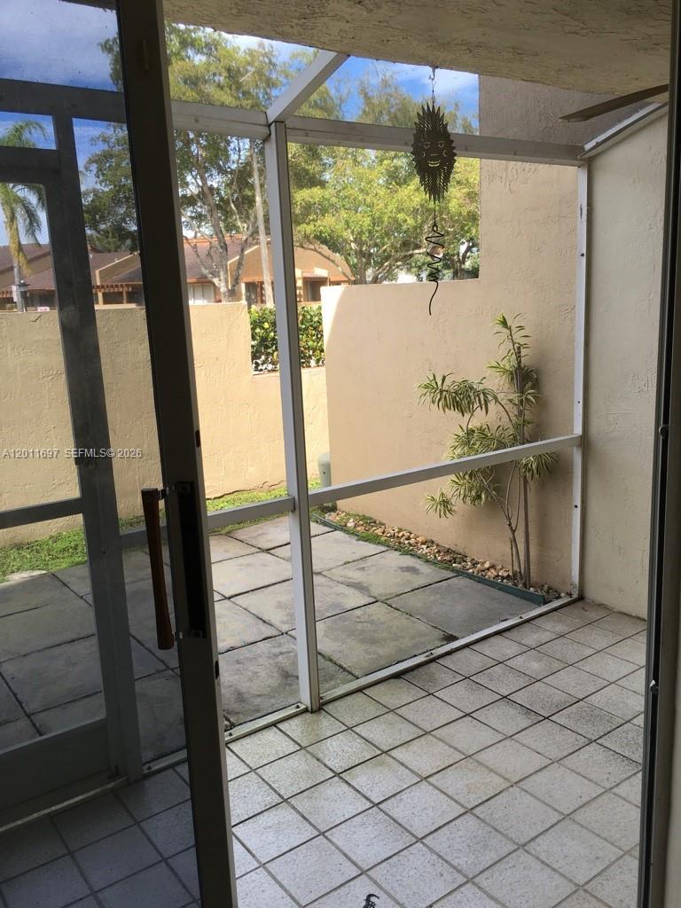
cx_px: 340
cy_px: 454
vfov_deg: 61.7
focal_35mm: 29
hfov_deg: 48.2
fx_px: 761
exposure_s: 1/257
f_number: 2.2
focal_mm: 4.15
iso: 25
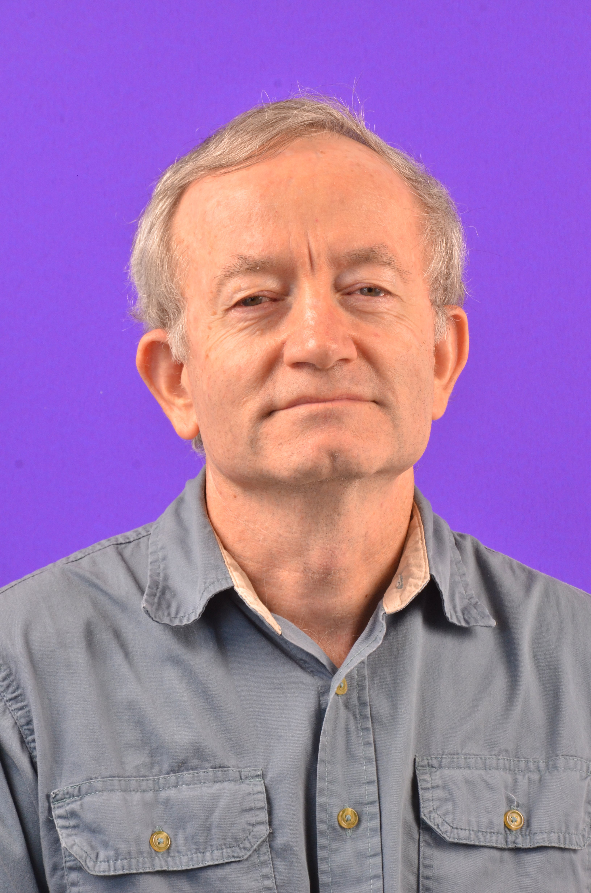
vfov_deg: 14.9
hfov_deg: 9.9
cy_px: 446
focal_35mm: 138
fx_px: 3413
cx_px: 296
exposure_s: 1/100
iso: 800
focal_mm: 92
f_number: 13
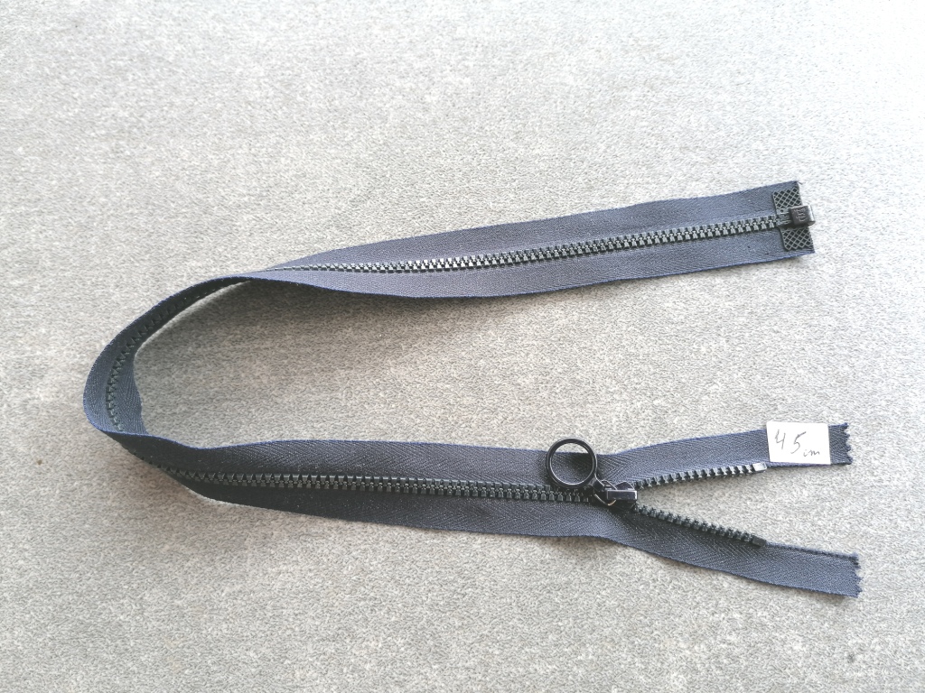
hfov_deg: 61.7
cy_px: 346
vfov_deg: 48.2
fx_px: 775
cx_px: 462
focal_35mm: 29
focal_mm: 4.75
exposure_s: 1/168
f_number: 1.8
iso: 50
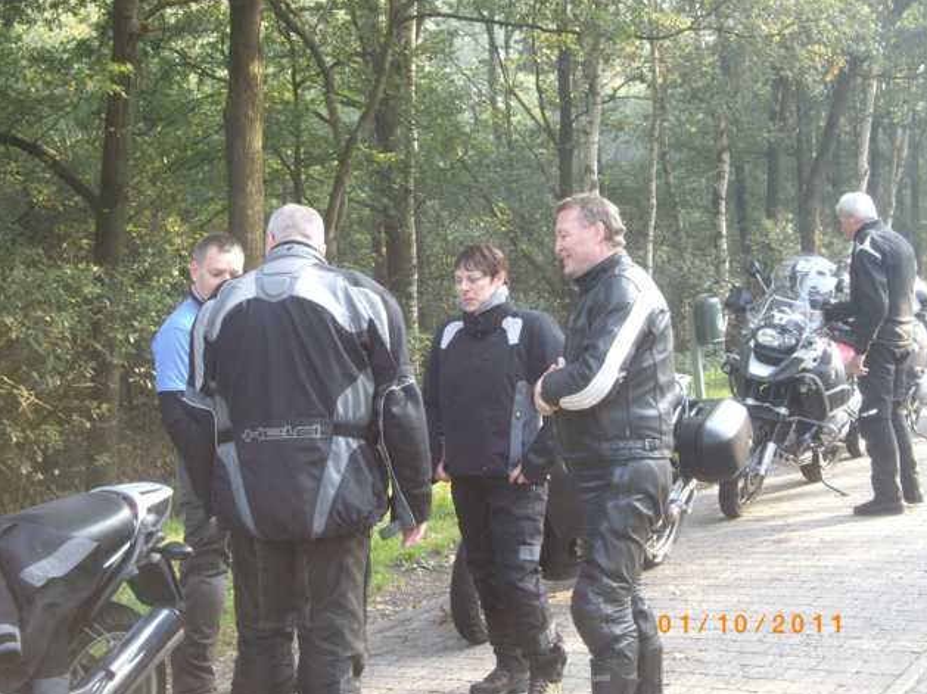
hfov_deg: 34.4
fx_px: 1499
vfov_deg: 26.1
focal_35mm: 56
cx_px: 469
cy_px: 349
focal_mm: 11.5
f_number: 3.4
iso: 200
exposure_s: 1/80
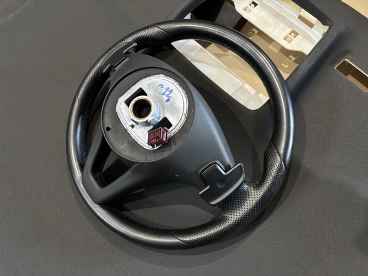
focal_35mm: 26
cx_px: 184
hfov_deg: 67.3
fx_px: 276
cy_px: 138
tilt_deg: -67.9
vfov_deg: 53.1
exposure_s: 1/33
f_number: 1.6
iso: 400
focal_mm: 5.96
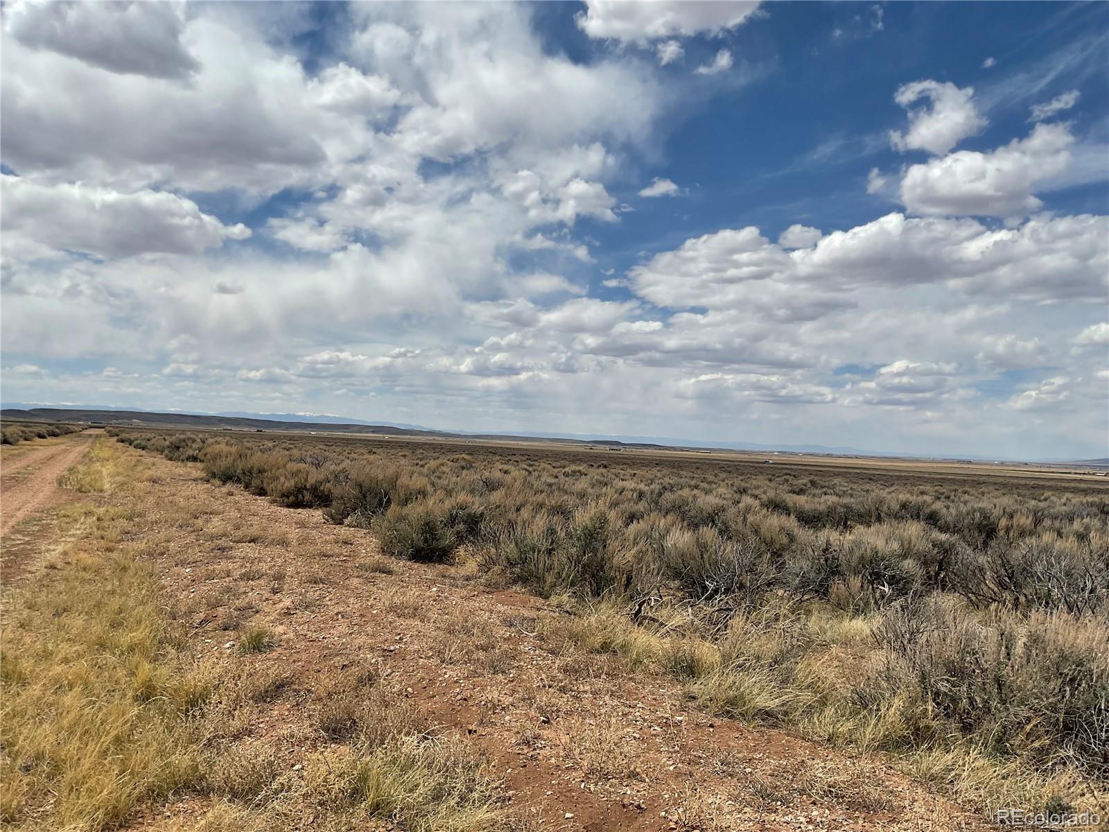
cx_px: 554
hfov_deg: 61.7
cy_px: 416
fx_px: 929
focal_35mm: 29
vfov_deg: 48.2
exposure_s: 1/4405
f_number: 1.8
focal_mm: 3
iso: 16
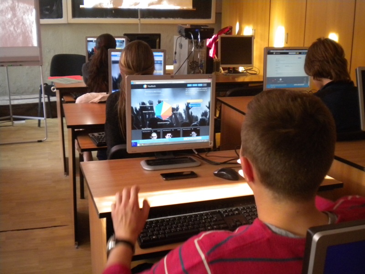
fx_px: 432
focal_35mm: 41
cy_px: 137
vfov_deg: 35.1
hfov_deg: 45.8
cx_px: 182
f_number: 3.5
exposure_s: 1/71
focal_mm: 7.4
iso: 400
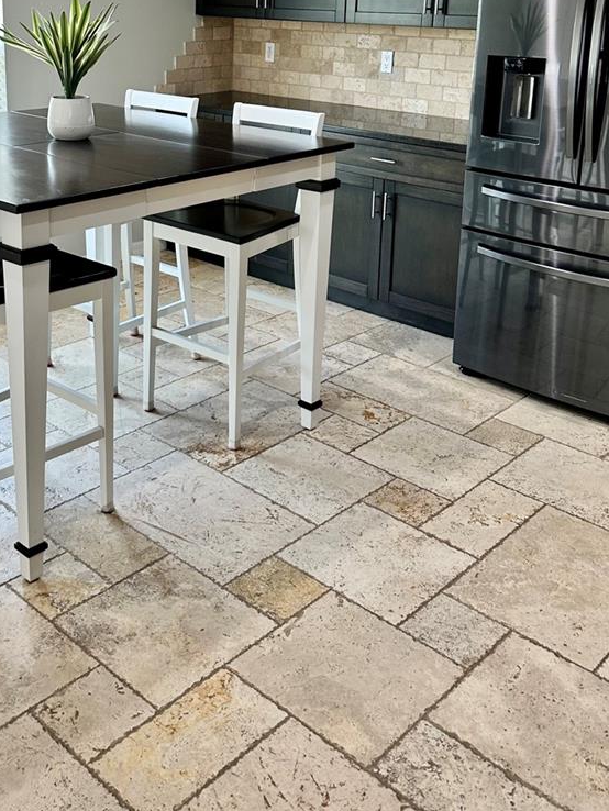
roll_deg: -1.8
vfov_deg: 45.6
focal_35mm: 39
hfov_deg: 36.5
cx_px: 208
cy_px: 171
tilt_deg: -12.5
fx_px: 914
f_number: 1.78
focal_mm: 6.86
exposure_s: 1/60
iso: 125
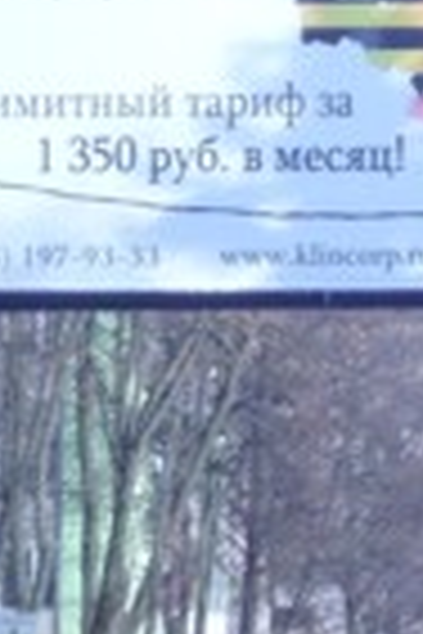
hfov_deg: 3.7
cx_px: 801
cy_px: 196
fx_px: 6485
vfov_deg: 5.6
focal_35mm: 368
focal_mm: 17.6
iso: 100
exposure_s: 1/200
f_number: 5.6
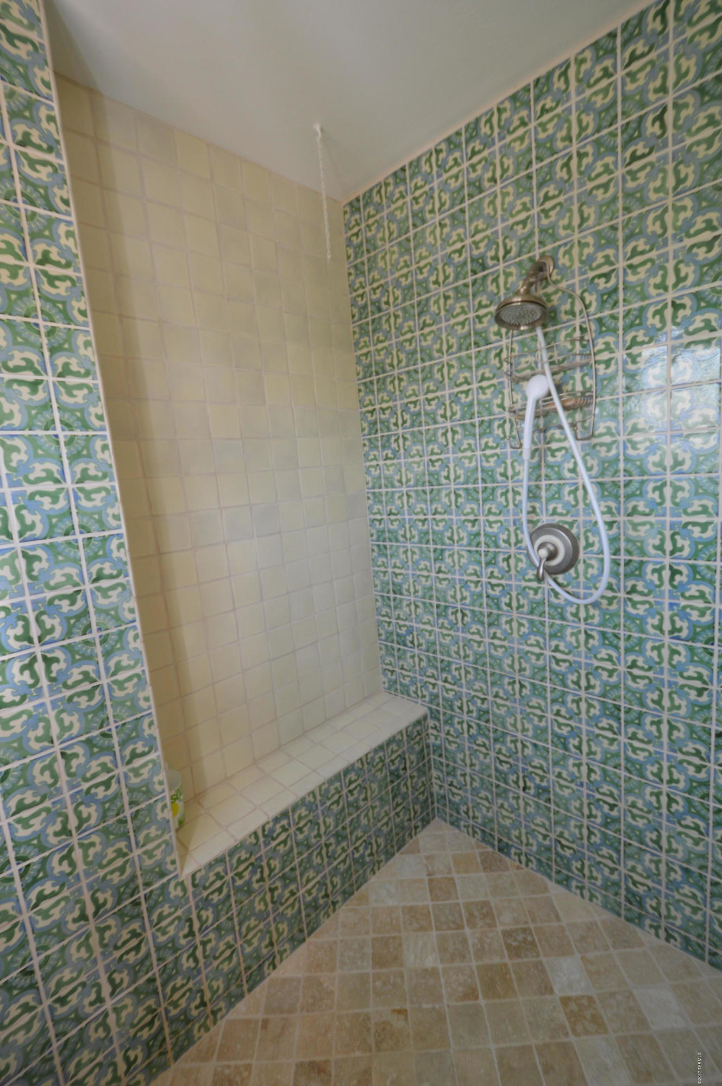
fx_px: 452
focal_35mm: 15
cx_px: 361
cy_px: 543
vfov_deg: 100.4
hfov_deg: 77.2
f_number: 4
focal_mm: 10
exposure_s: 1/60
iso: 400
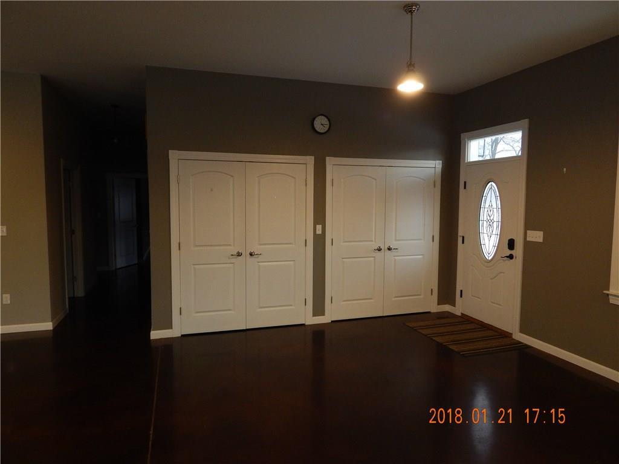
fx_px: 411
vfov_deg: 58.9
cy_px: 232
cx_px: 310
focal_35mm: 23
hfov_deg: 73.9
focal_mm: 4
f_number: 3
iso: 280
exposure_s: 1/30
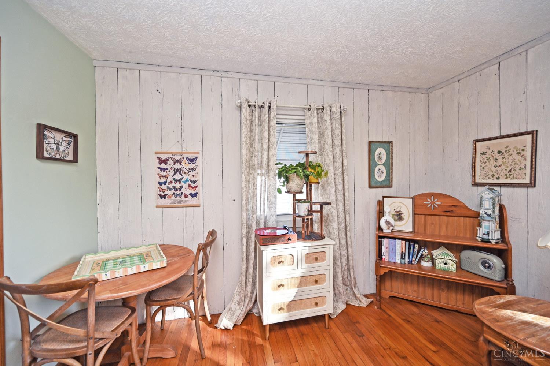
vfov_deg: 81.2
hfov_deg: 104.3
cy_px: 183
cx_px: 275
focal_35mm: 14
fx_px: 214
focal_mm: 14
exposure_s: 1/100
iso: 200
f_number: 5
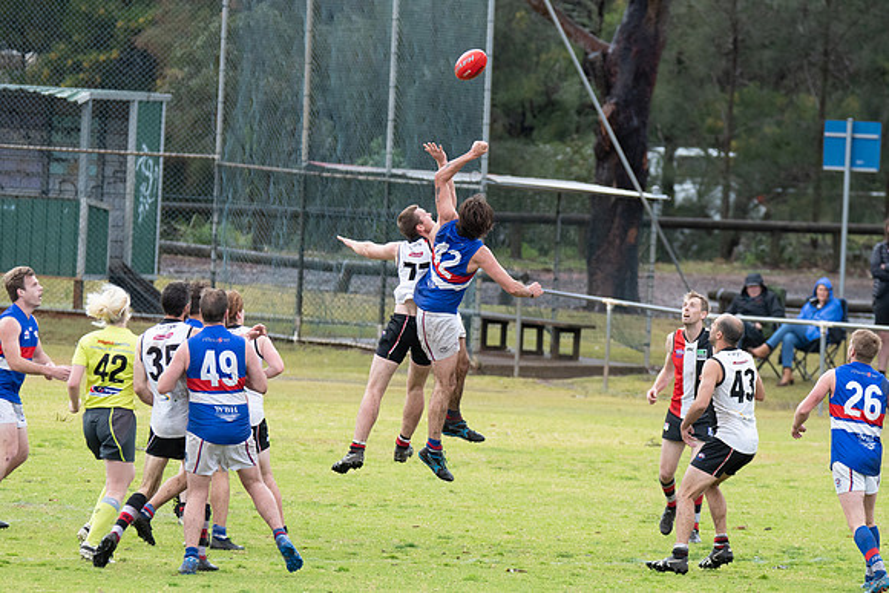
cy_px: 297
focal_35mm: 476
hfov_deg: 4.3
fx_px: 11749
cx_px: 459
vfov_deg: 2.9
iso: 1250
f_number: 7.1
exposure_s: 1/1000
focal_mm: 300
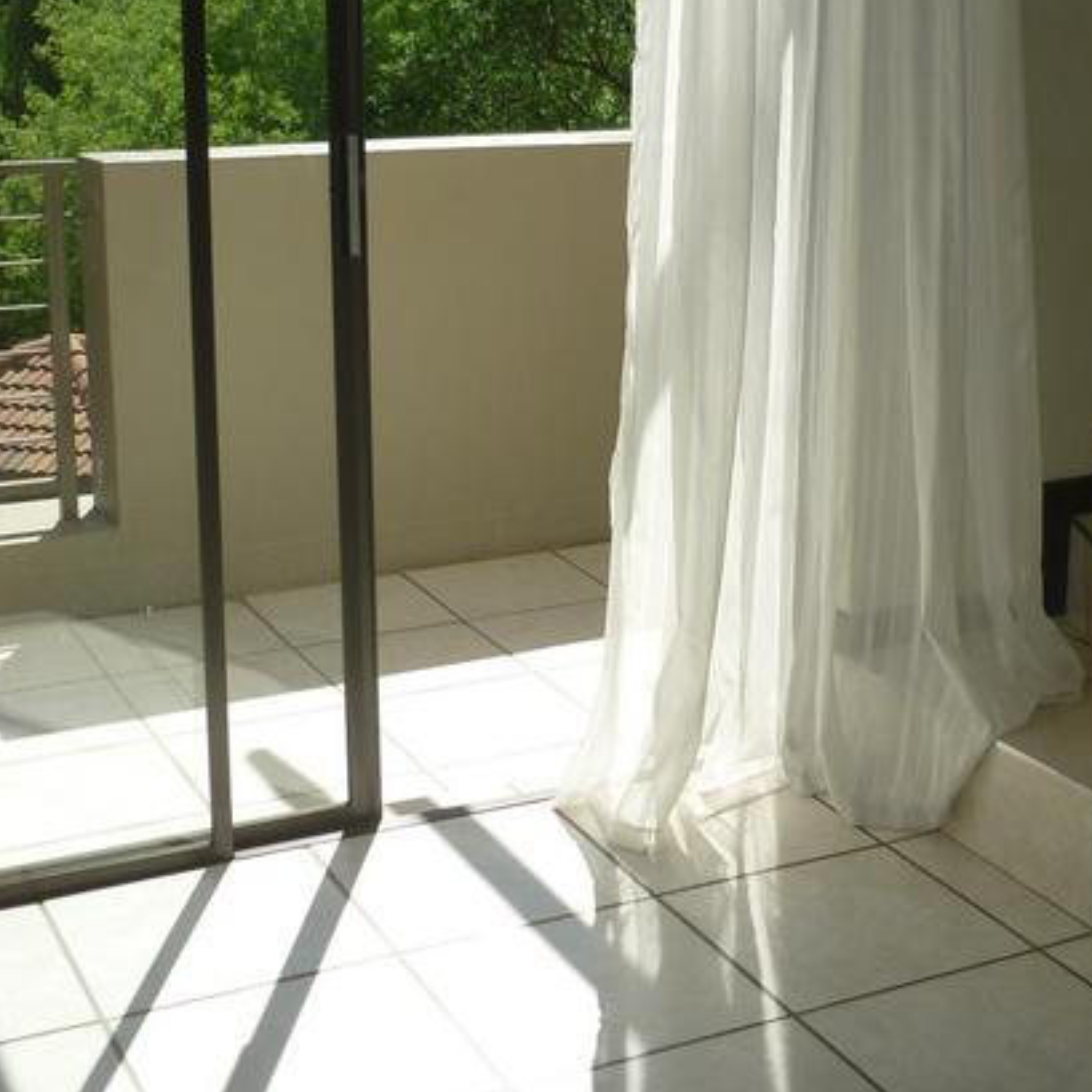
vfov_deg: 29.8
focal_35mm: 57
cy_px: 360
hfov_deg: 29.7
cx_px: 790
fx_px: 2034
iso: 100
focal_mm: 5.5
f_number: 8
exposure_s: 1/200
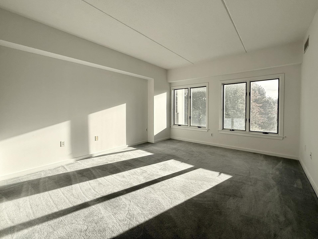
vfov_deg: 81.7
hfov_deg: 98.1
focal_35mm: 15
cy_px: 112
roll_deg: +0.2
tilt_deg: +0.0
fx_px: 138
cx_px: 168
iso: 50
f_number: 2.2
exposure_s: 1/985
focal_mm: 2.22
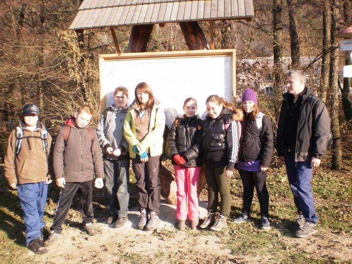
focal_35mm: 38
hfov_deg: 49.0
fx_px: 387
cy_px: 132
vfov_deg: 37.7
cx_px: 176
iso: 100
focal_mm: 6.3
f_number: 4.6
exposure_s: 1/160
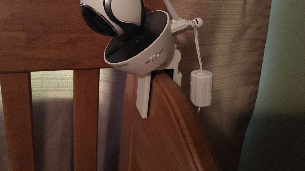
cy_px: 57
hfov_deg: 61.0
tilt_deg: -17.3
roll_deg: -5.4
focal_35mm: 32
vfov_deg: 36.3
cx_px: 154
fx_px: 259
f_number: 2.2
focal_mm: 4.15
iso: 160
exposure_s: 1/4
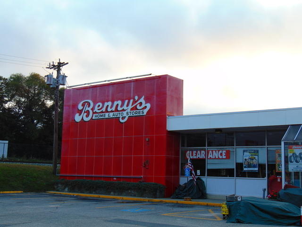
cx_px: 151
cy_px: 114
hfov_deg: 38.2
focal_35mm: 50
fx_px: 436
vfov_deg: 29.1
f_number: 3.5
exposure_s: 1/100
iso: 80
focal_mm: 9
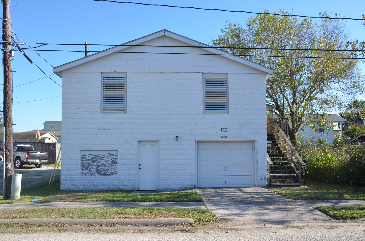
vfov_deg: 43.4
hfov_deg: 62.0
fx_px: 304
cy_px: 120
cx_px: 182
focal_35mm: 30
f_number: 8
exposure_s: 1/250
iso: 160
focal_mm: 20
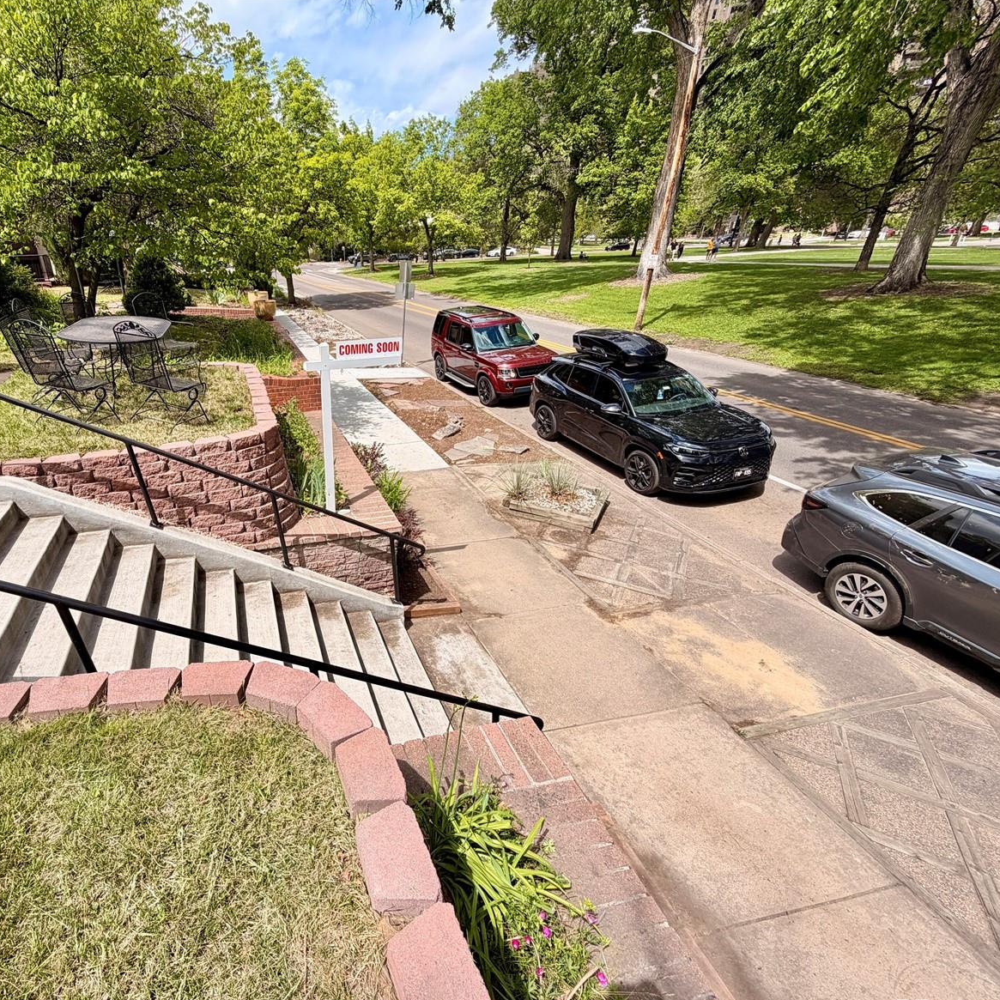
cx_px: 348
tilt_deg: -26.7
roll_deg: +2.1
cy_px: 512
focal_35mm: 17
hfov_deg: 81.6
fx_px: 556
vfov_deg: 84.0
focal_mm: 2.22
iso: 32
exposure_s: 1/770
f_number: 2.2
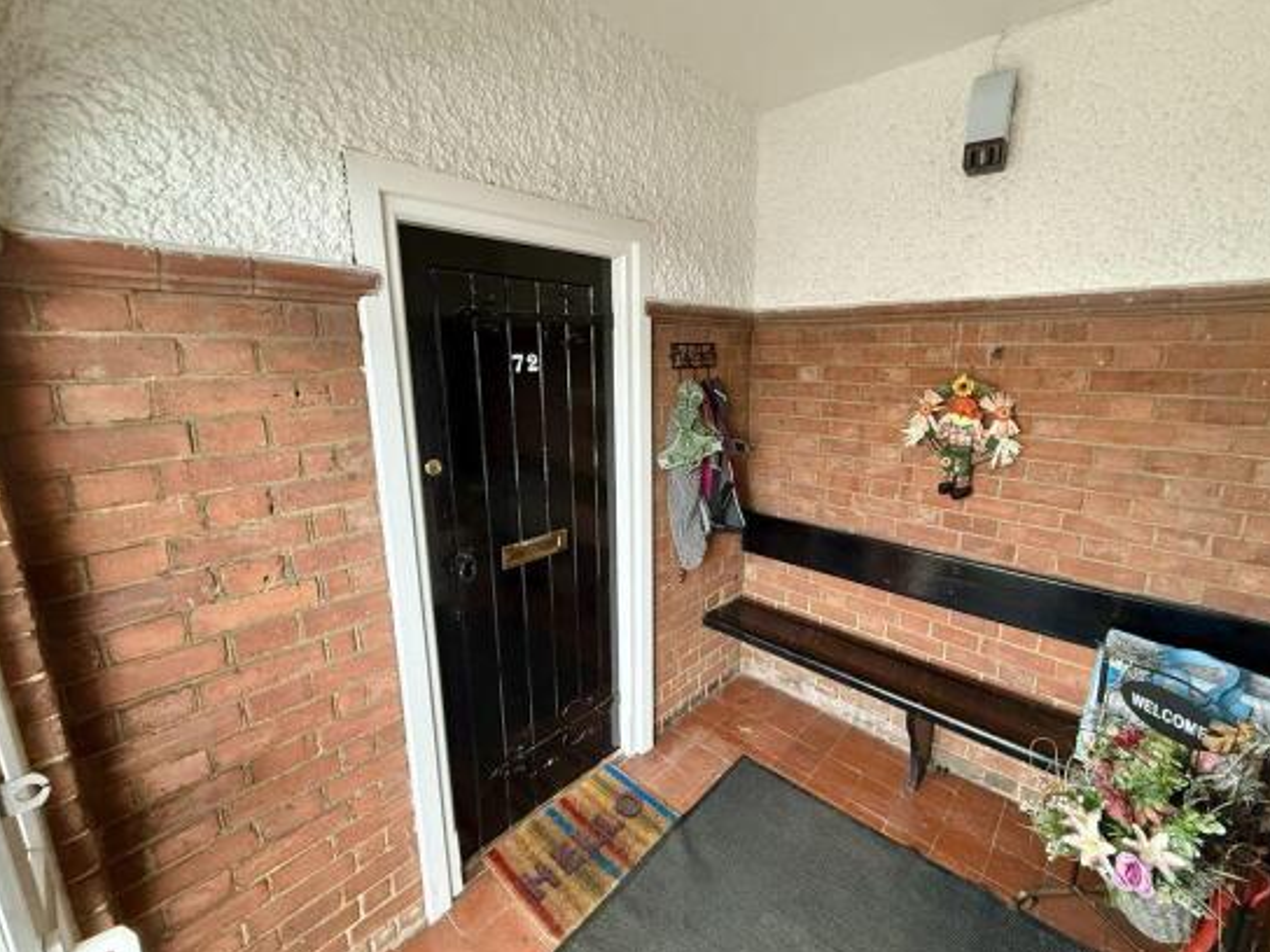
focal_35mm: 15
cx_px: 674
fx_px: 550
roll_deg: +0.0
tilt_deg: -11.9
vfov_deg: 81.7
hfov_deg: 98.1
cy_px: 468
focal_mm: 2.22
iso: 400
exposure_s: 1/60
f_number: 2.2
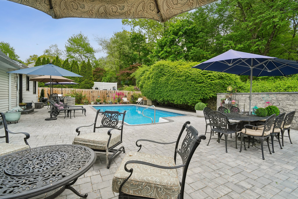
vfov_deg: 73.7
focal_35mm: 16
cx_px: 149
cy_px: 100
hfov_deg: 96.7
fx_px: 132
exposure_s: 1/250
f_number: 8
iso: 400
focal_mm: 16
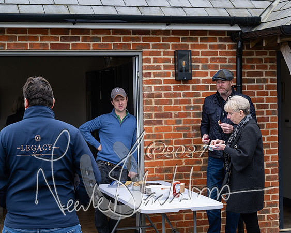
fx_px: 694
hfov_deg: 23.6
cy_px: 116
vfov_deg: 19.0
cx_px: 176
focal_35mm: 81
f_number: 5
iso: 200
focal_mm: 70
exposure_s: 1/400
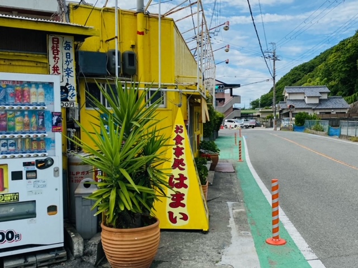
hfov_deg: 67.3
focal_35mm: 26
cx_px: 179
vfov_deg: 53.1
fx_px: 269
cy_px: 134
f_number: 1.8
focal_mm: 4.25
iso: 32
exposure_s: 1/3984
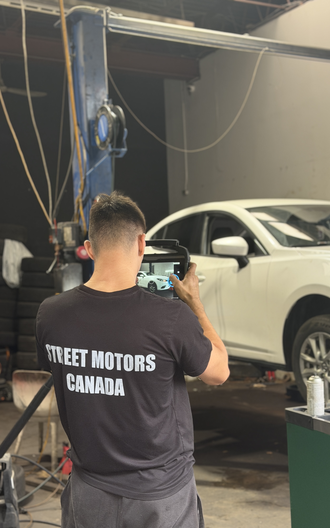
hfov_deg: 25.3
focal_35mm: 51
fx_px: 734
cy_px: 264
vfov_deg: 39.6
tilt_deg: +0.1
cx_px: 184
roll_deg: +1.3
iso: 100
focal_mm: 6.76
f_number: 1.78
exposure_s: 1/92
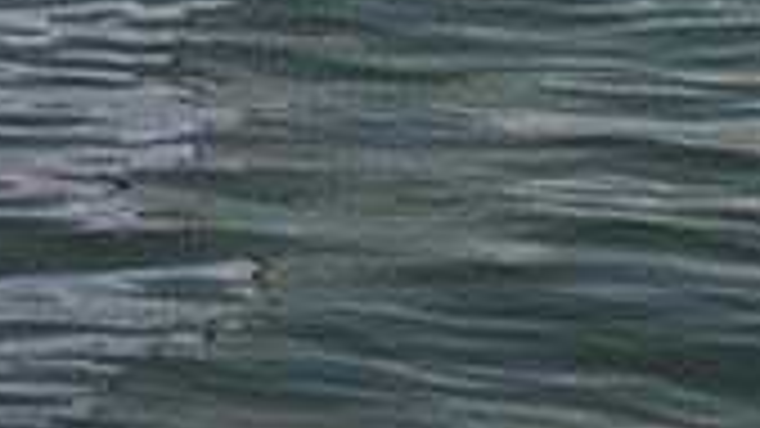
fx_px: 5078
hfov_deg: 8.5
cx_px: 7
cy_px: -784
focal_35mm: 252
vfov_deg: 4.6
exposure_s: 1/2500
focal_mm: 70
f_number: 4
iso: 320
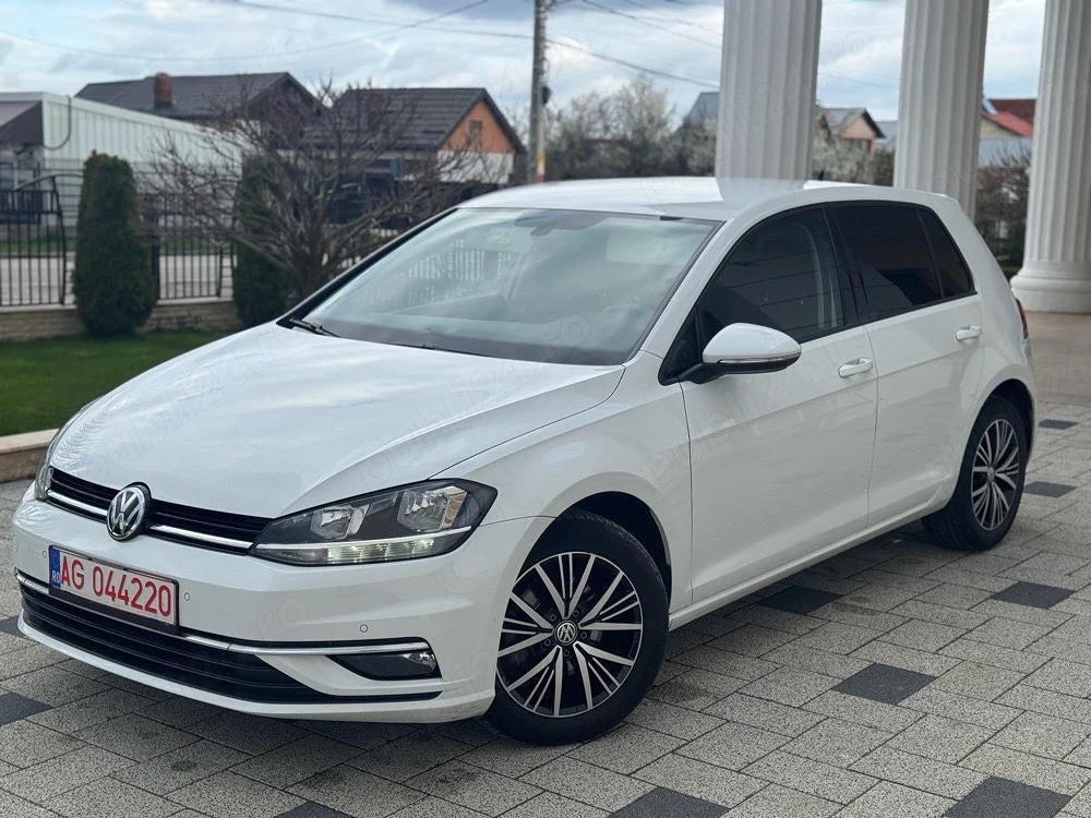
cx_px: 546
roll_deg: -0.5
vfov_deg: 30.3
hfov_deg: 39.7
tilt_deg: -7.8
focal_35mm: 48
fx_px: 1513
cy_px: 409
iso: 64
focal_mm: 6.76
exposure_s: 1/1490
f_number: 1.78
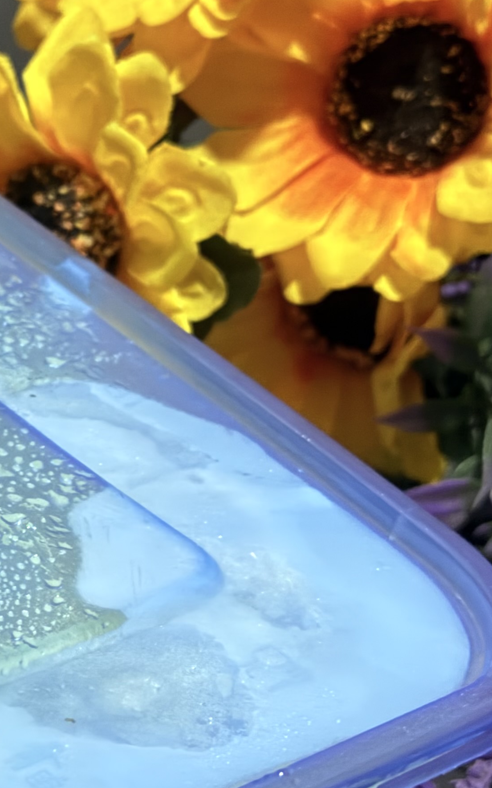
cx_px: -197
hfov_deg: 10.9
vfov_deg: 18.0
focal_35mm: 116
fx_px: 2490
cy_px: 447
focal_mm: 6.76
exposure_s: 1/33
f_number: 1.78
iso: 250
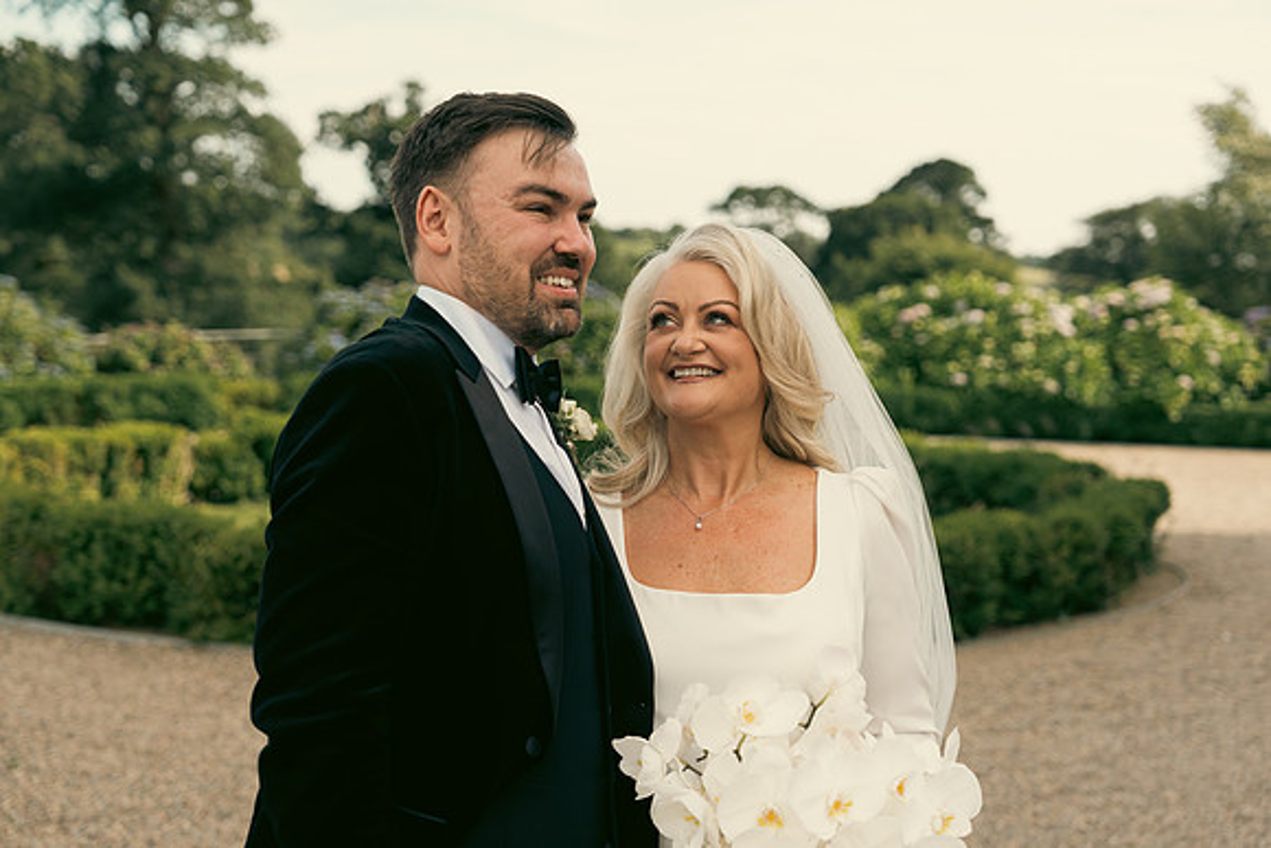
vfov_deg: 23.4
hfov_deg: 34.5
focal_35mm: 58
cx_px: 636
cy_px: 424
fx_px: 2048
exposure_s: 1/640
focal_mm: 58
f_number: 3.5
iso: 125
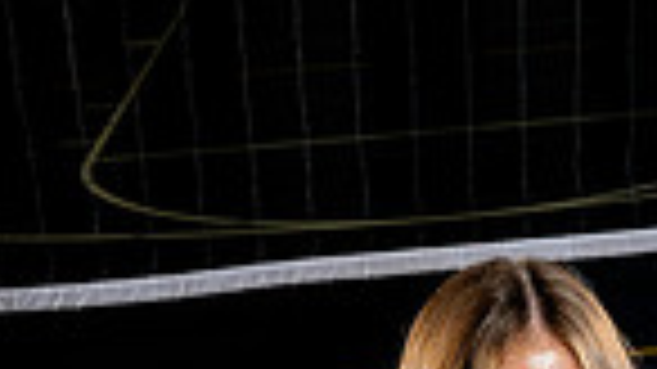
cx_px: 616
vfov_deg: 9.3
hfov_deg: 18.6
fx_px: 1968
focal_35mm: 113
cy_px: 958
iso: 500
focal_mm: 35
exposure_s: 1/250
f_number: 8
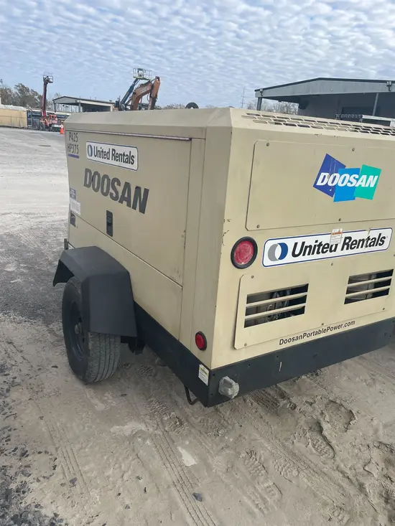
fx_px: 395
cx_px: 198
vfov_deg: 67.3
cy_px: 263
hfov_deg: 53.1
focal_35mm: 26
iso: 32
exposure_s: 1/2353
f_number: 1.6
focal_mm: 4.2
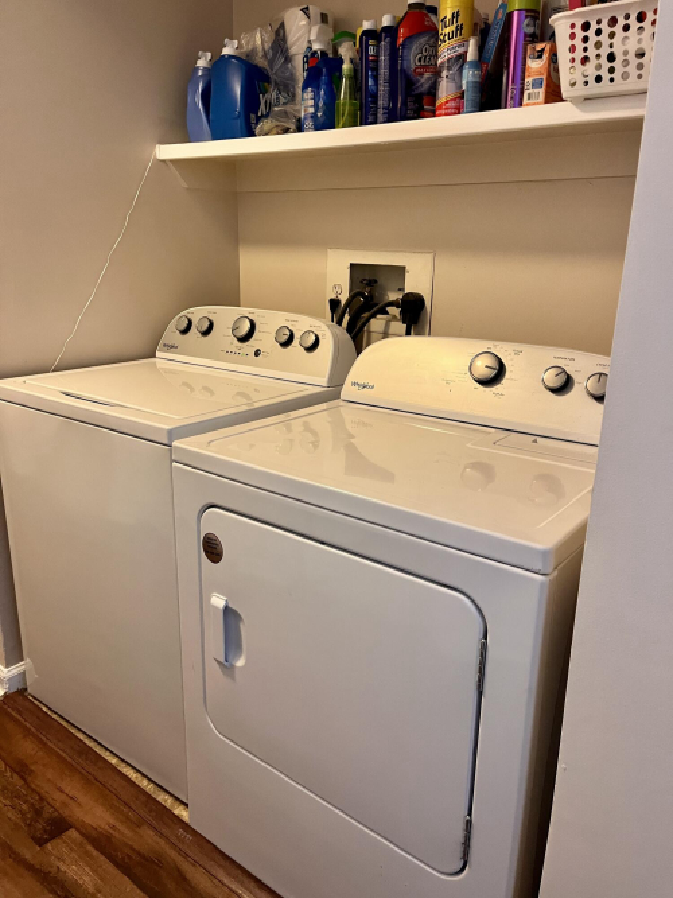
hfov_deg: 53.0
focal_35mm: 26
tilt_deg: -17.3
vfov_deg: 67.3
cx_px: 336
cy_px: 449
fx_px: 674
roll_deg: -1.0
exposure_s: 1/60
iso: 250
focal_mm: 5.1
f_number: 1.6
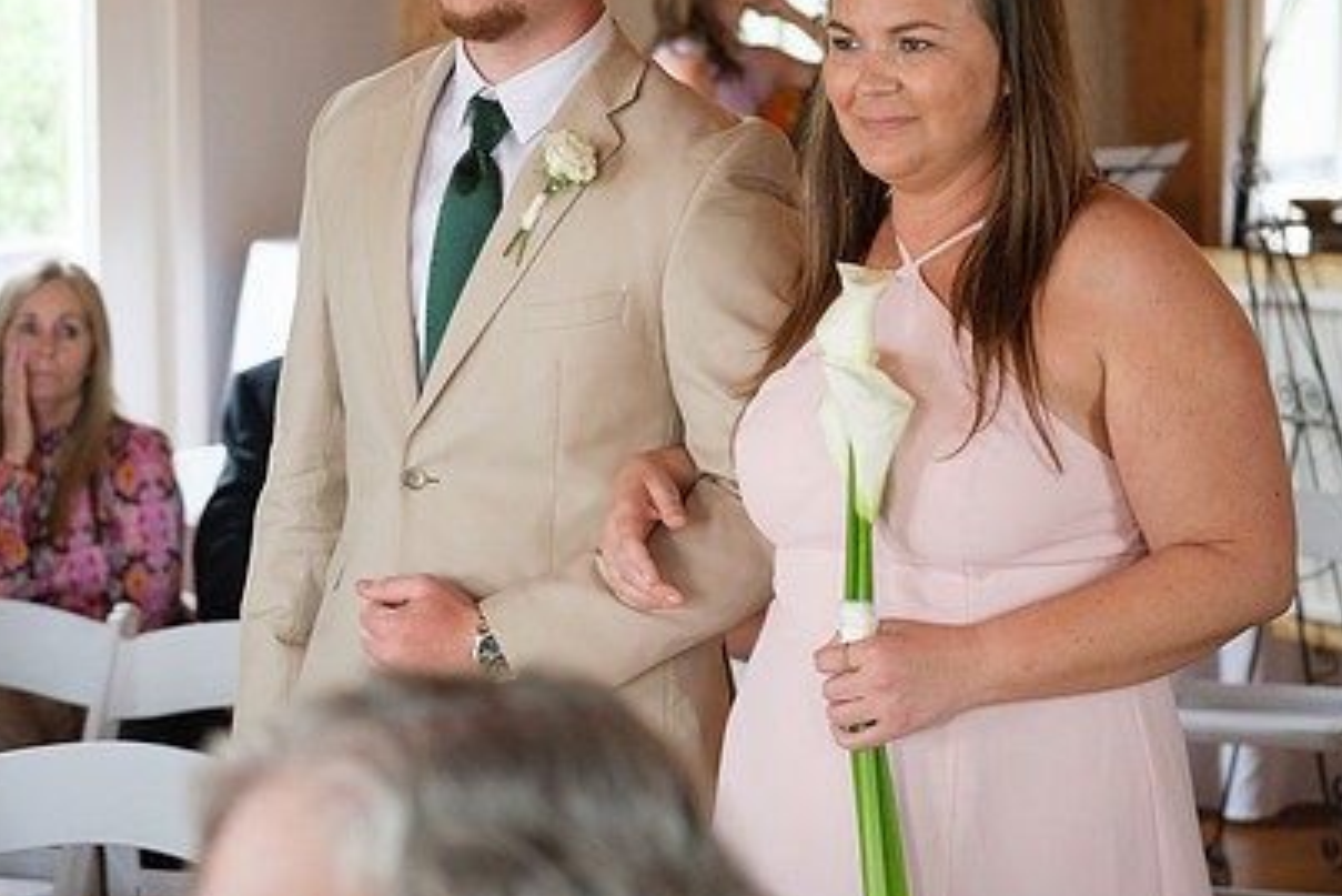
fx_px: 4027
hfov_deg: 18.9
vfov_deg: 12.7
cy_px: 311
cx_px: 619
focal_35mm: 108
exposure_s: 1/125
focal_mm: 50
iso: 800
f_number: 2.8
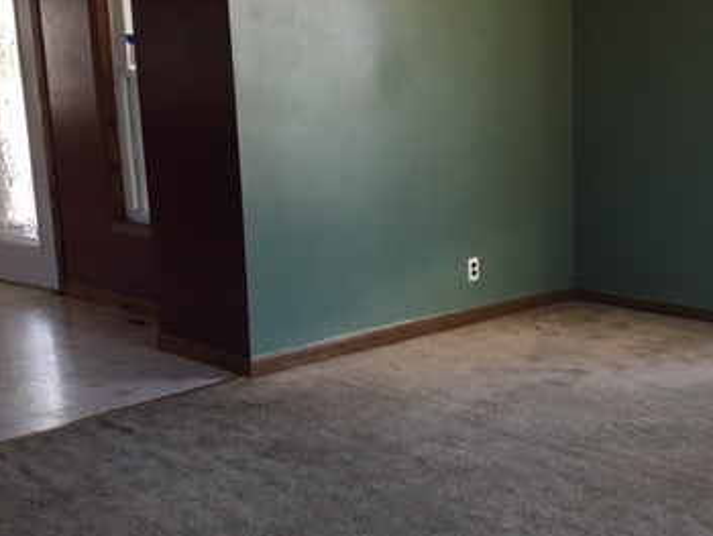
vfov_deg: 27.6
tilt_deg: -10.4
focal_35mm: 53
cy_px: 273
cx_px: 601
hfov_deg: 34.7
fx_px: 1092
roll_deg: +0.6
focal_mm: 4.15
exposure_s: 1/30
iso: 32
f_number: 2.2
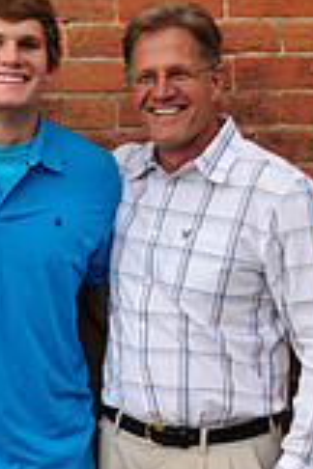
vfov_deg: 20.9
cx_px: -4
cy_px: 345
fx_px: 1265
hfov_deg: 13.9
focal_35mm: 97
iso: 1000
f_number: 4.5
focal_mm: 35
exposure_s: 1/400
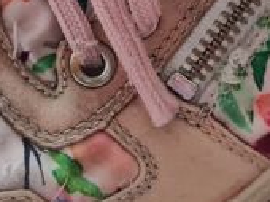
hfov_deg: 12.9
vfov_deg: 9.5
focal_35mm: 153
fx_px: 1192
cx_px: 181
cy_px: -73
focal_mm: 5.4
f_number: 1.8
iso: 320
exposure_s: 1/50
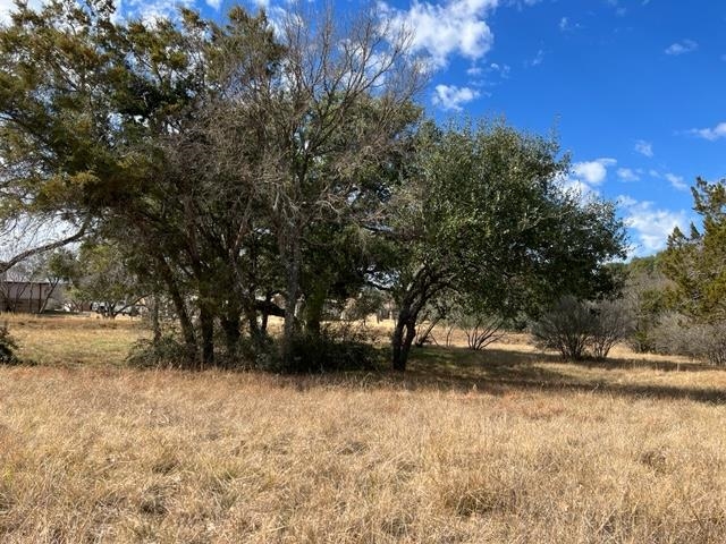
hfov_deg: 67.3
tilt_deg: +4.2
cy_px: 272
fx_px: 545
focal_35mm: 26
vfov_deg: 53.1
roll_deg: +0.4
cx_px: 363
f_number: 1.5
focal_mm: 5.7
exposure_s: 1/2008
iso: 50
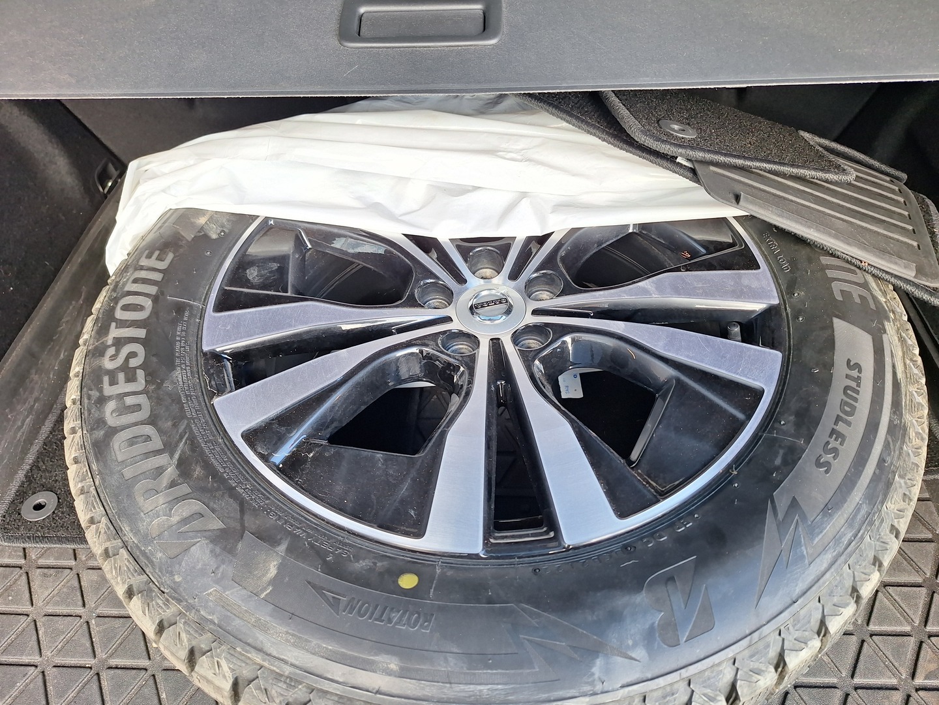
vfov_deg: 58.9
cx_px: 470
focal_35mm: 23
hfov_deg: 73.9
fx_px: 624
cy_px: 352
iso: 40
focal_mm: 5.54
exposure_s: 1/123
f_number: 1.8
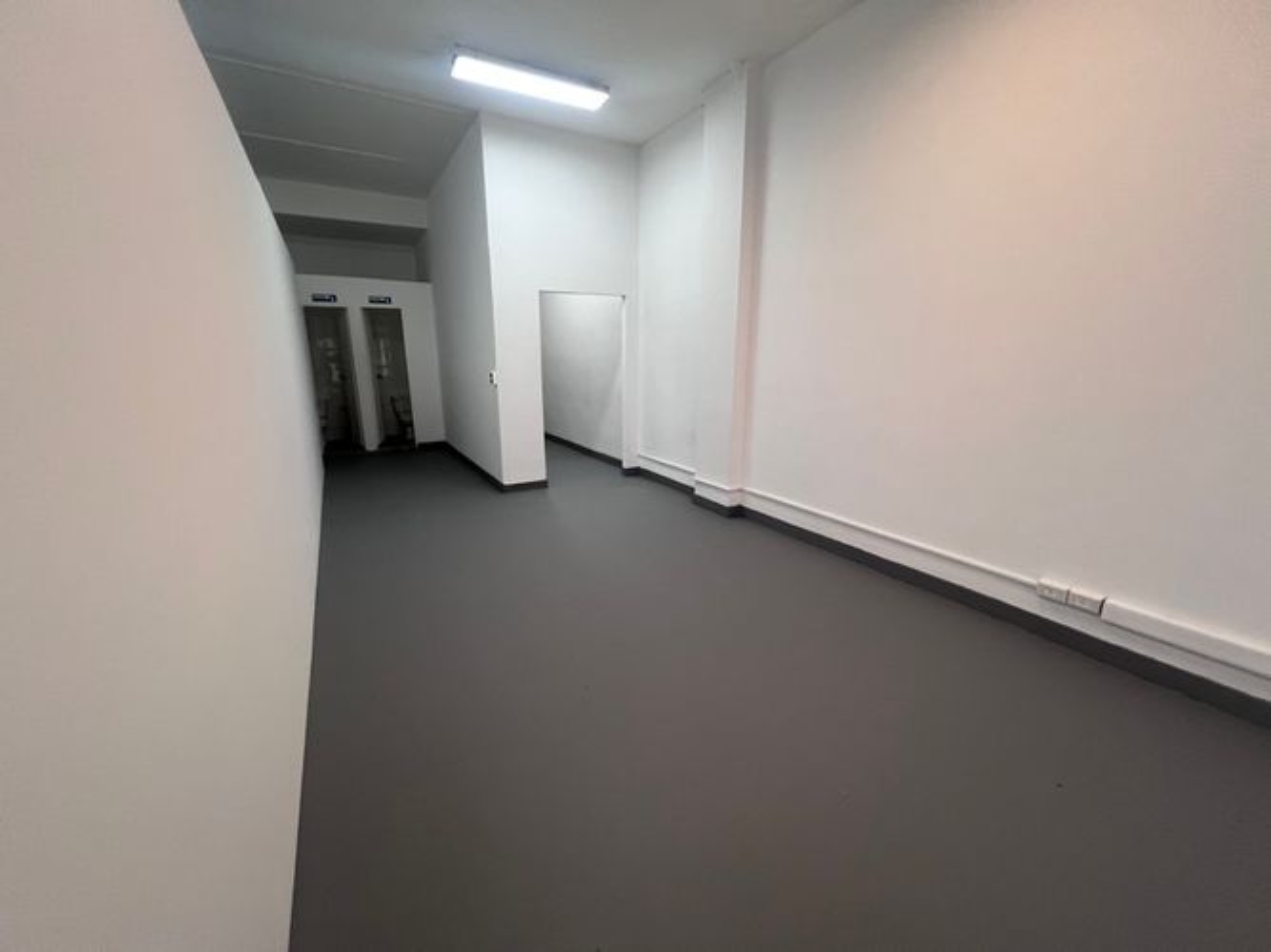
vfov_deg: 89.9
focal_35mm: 13
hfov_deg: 106.2
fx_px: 477
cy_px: 476
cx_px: 636
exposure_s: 1/120
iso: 160
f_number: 1.8
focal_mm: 1.57
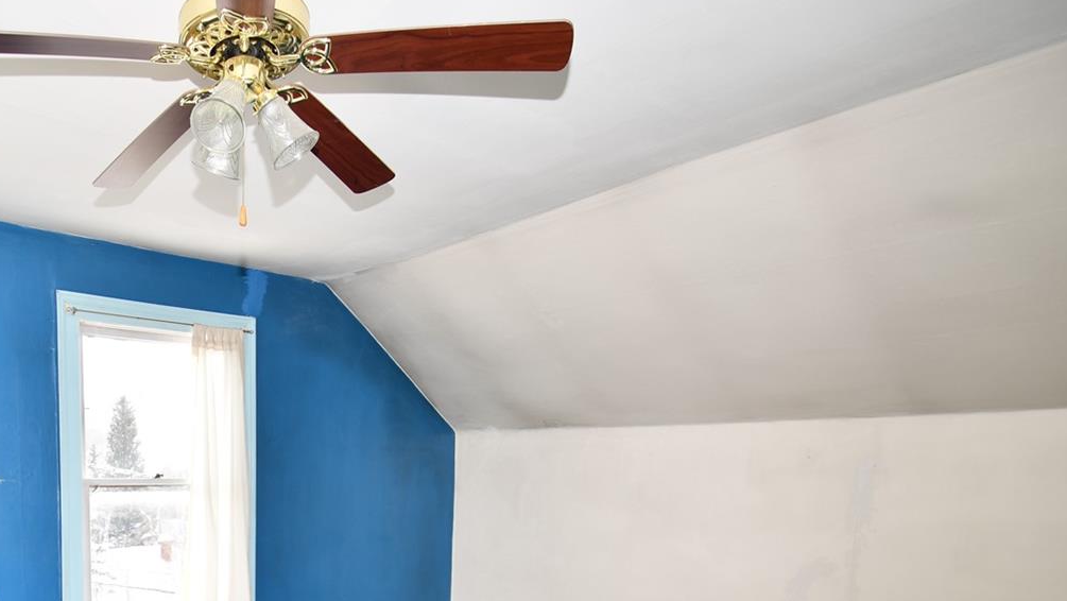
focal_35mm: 25
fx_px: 708
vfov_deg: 42.3
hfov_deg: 68.9
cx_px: 258
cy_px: 540
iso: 100
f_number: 5.6
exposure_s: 1/125
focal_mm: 10
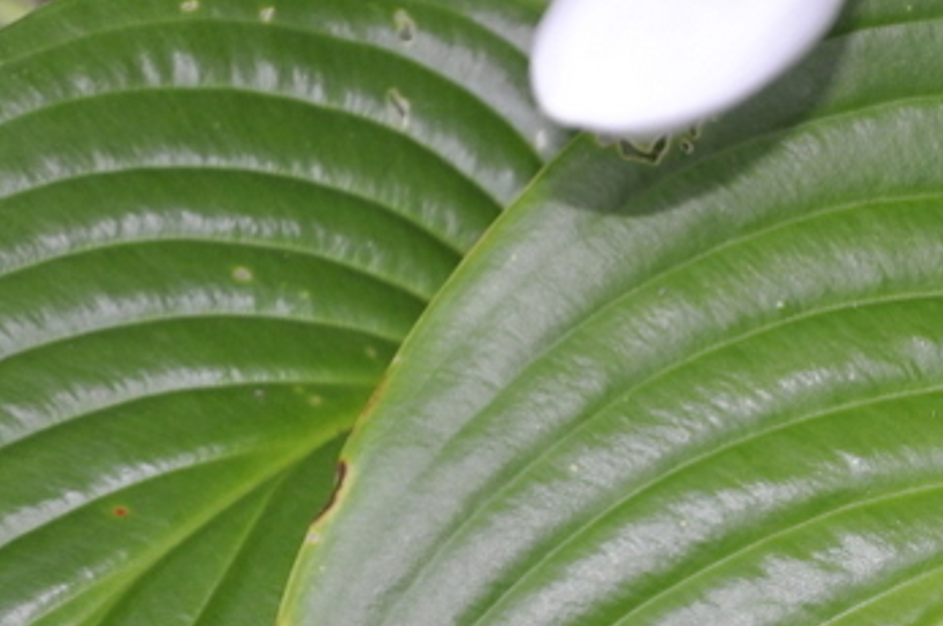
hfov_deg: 5.7
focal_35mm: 362
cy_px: 626
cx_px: 951
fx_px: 9473
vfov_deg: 3.8
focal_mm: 105
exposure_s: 1/60
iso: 800
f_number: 5.6
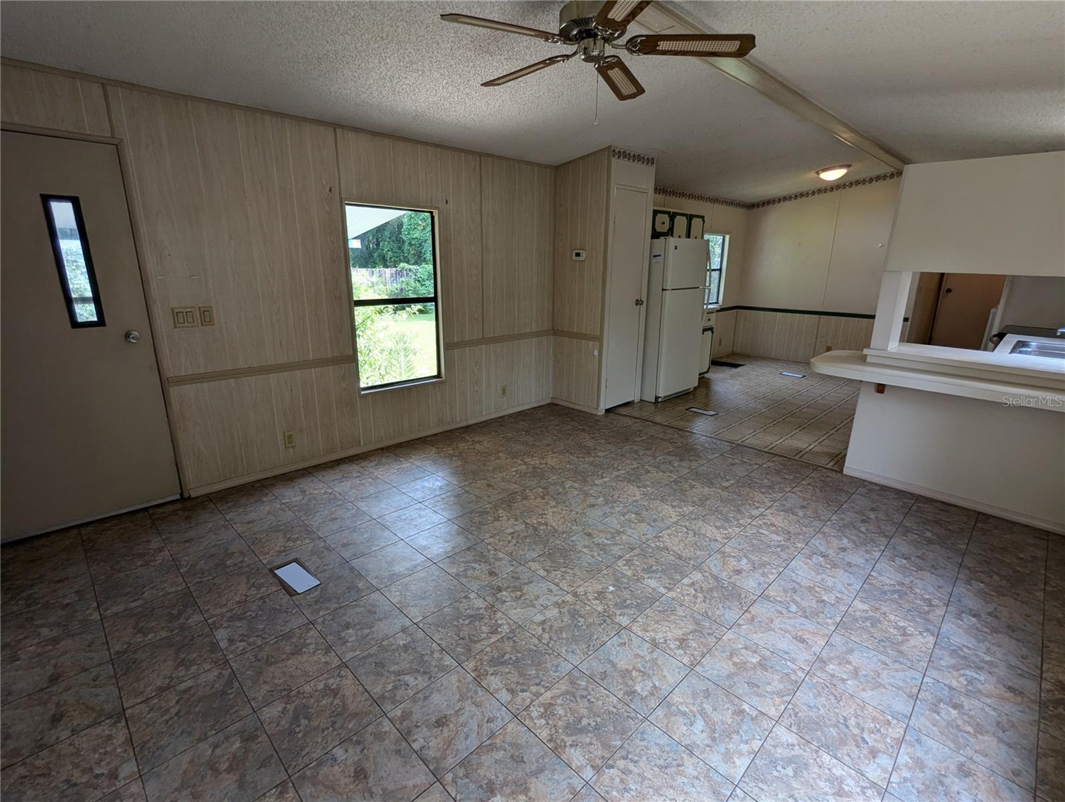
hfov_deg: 94.4
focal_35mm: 16
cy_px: 401
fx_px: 493
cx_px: 532
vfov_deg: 78.2
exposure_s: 1/175
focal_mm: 2.35
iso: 70
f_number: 2.2
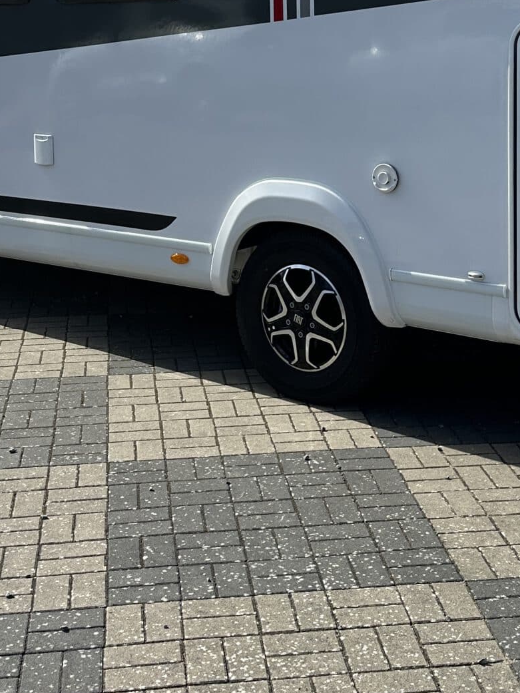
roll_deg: -0.7
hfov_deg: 24.7
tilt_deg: -5.0
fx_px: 1181
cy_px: 121
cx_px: 326
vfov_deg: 31.7
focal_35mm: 59
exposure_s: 1/5263
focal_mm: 6.86
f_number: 1.78
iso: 80
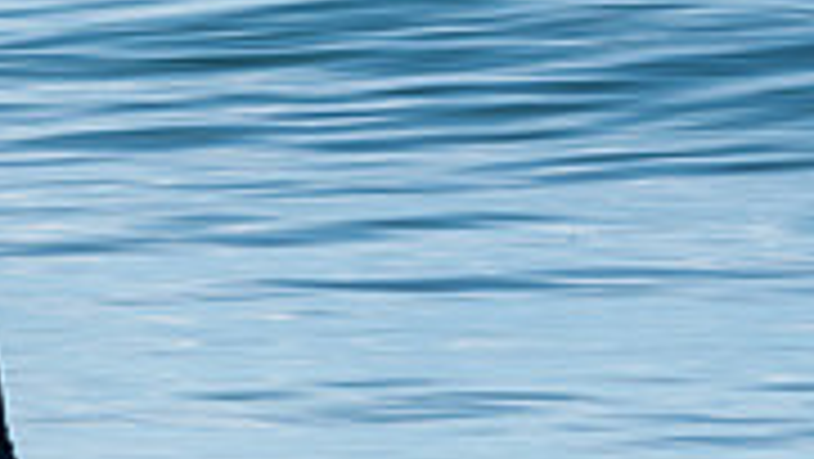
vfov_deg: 0.6
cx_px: -258
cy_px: 599
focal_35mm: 2005
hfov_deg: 1.1
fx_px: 43295
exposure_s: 1/20
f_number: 32
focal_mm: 500
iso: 64
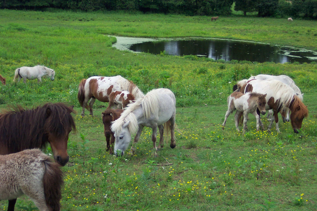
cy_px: 106
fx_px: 555
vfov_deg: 21.6
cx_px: 158
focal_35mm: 63
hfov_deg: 31.9
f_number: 3.4
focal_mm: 13.3
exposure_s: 1/500
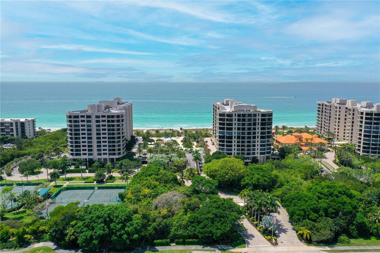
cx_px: 190
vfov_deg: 46.4
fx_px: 295
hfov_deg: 65.5
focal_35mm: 28
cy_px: 126
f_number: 6.3
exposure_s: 1/800
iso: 100
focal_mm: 10.26
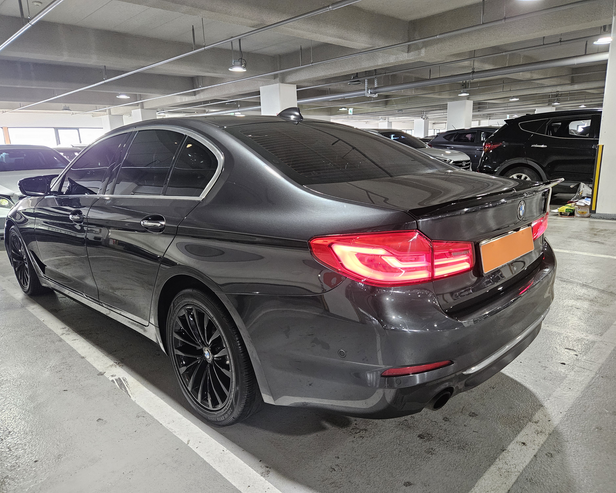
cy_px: 247
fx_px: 438
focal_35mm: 24
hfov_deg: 70.3
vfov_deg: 58.8
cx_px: 308
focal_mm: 5.4
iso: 1000
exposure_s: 1/120
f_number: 1.8
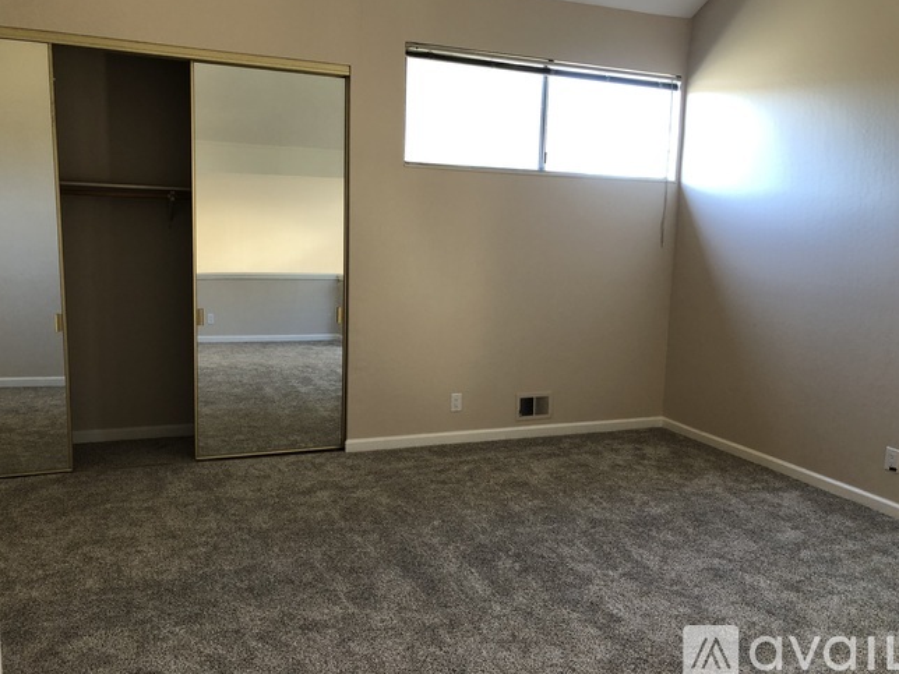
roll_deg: -2.1
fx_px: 753
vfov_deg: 48.2
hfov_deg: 61.7
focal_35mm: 29
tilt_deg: -8.9
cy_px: 332
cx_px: 443
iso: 32
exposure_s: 1/24
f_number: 1.8
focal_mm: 3.99
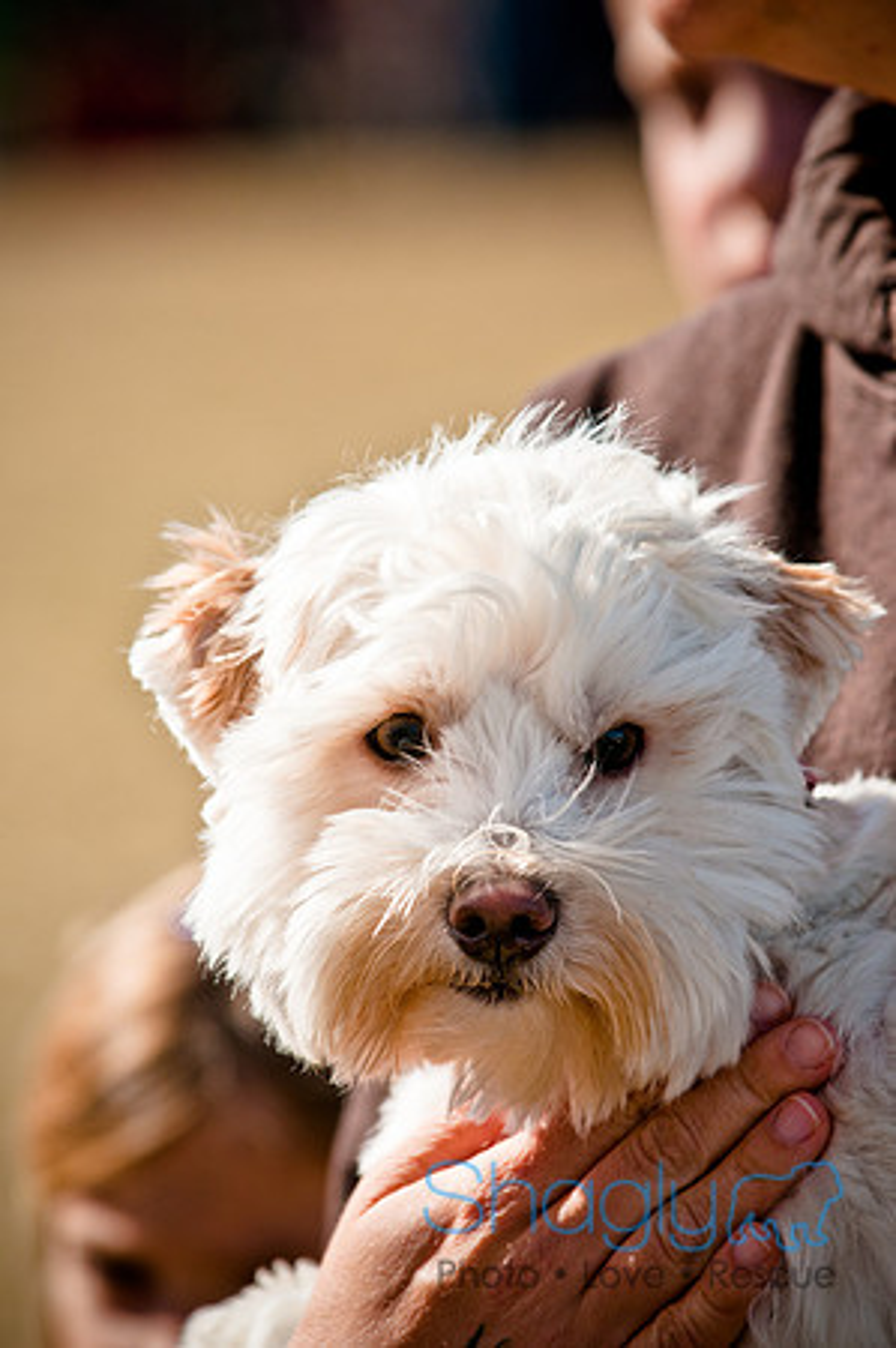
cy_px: 674
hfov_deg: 4.6
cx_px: 448
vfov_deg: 6.9
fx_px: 11225
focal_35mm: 300
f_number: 5
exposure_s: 1/1250
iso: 200
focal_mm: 200
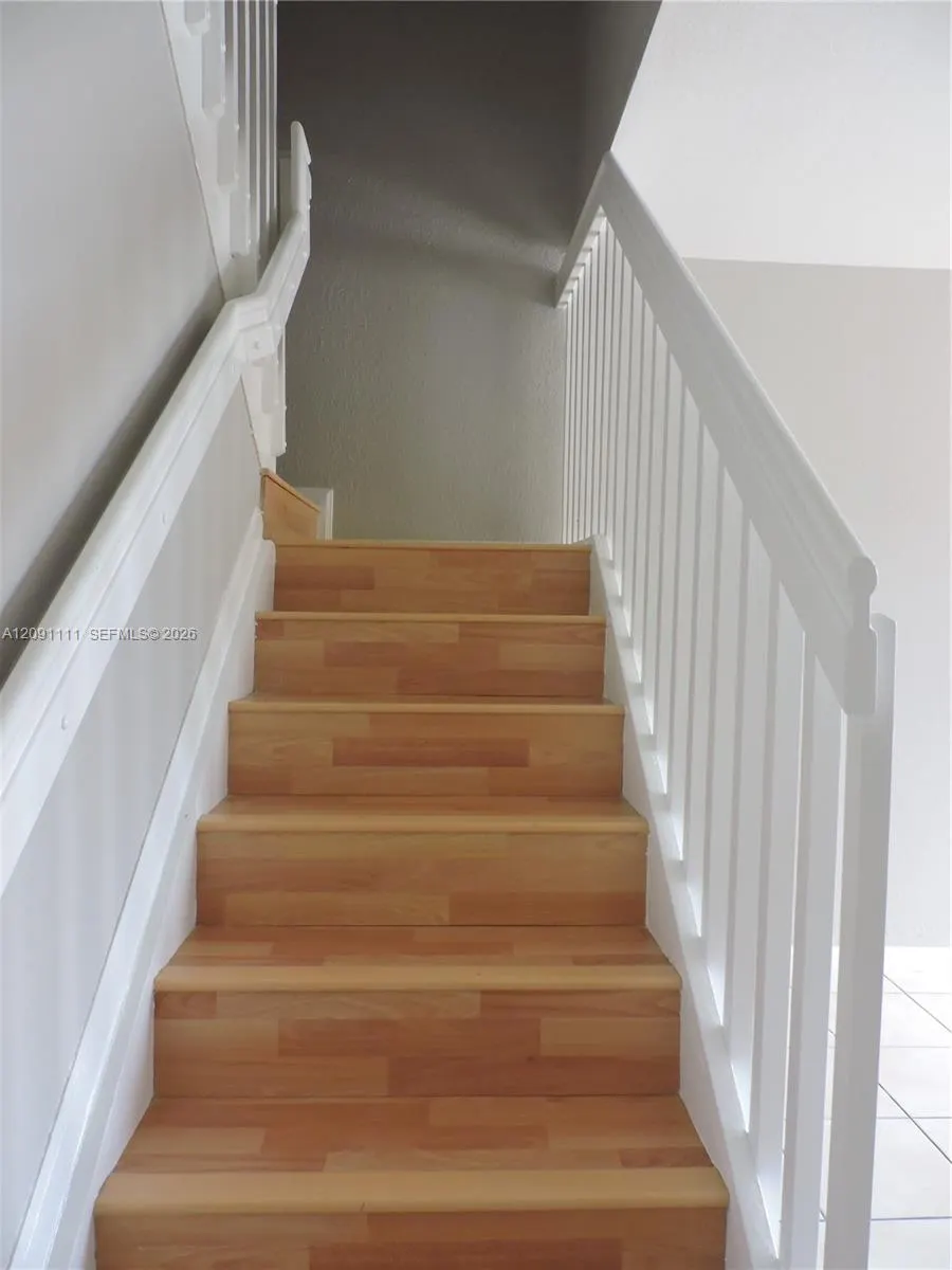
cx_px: 476
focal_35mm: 24
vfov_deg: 71.6
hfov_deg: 56.8
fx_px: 880
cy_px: 635
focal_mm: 4.3
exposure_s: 1/30
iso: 320
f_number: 3
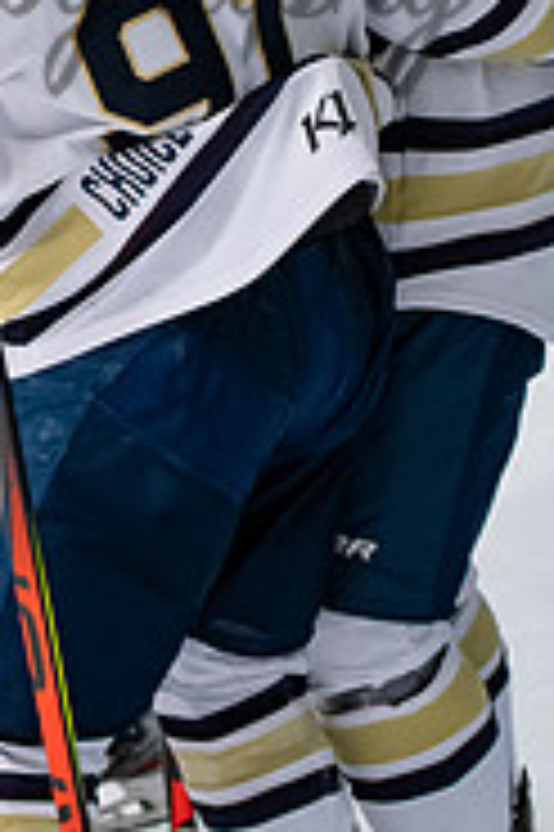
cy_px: -18
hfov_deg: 5.3
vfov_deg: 8.0
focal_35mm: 256
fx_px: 5920
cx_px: -117
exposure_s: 1/800
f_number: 3.2
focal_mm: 70
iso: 2500
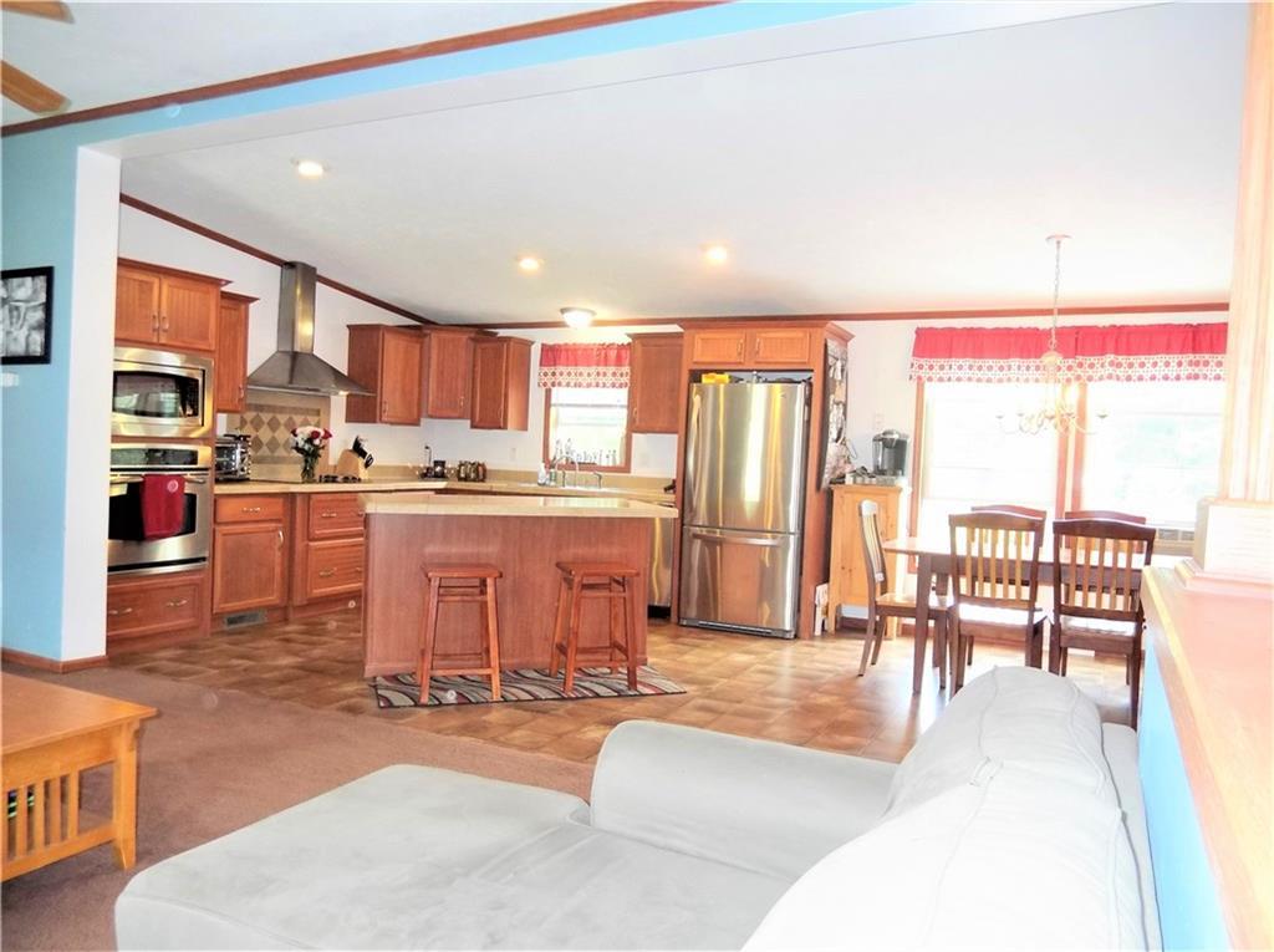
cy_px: 476
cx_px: 637
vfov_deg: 54.8
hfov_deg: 69.5
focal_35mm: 25
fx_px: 919
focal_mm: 4.5
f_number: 3.5
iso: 360
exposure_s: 1/30
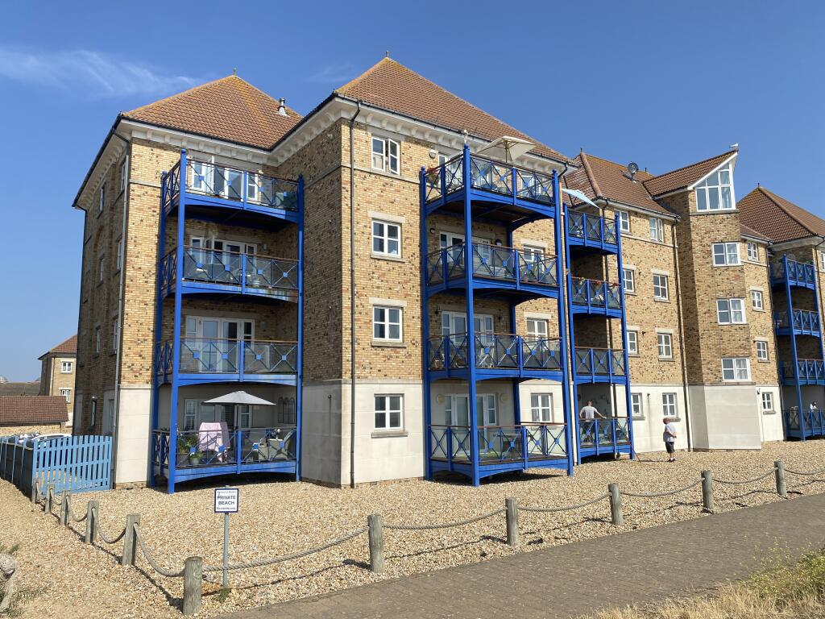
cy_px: 310
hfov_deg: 67.3
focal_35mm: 26
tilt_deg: +7.6
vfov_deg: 53.1
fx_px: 620
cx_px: 412
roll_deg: +1.4
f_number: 1.8
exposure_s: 1/3125
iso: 32
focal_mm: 4.25
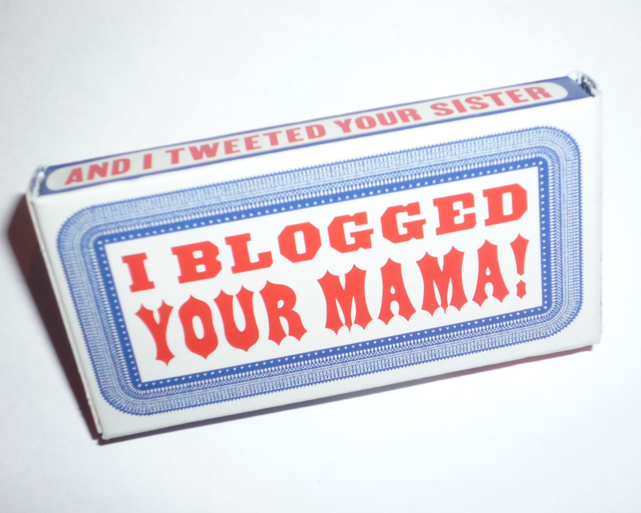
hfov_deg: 35.3
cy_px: 255
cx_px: 336
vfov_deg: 28.6
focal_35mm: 53
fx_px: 1006
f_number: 4.3
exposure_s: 1/40
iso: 100
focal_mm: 8.8
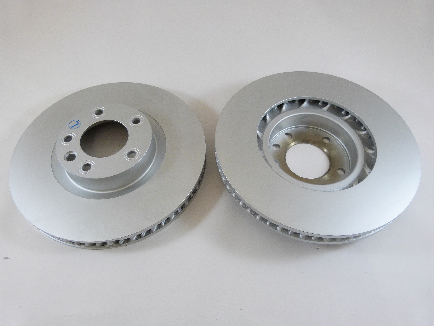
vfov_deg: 54.9
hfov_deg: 69.4
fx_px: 313
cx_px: 217
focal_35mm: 25
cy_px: 163
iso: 200
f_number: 2.8
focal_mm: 4.5
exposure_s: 1/60
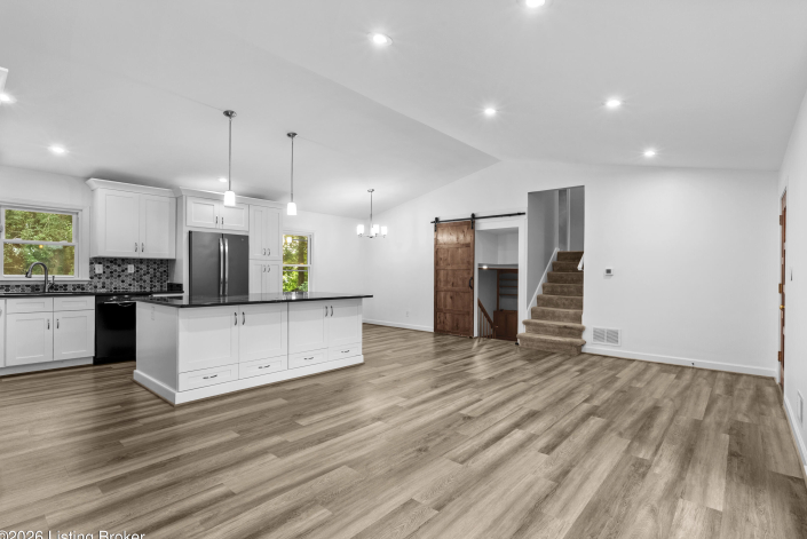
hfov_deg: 93.2
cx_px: 423
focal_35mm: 17
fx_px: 381
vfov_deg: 70.5
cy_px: 277
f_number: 11
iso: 400
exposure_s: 1/2
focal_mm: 16
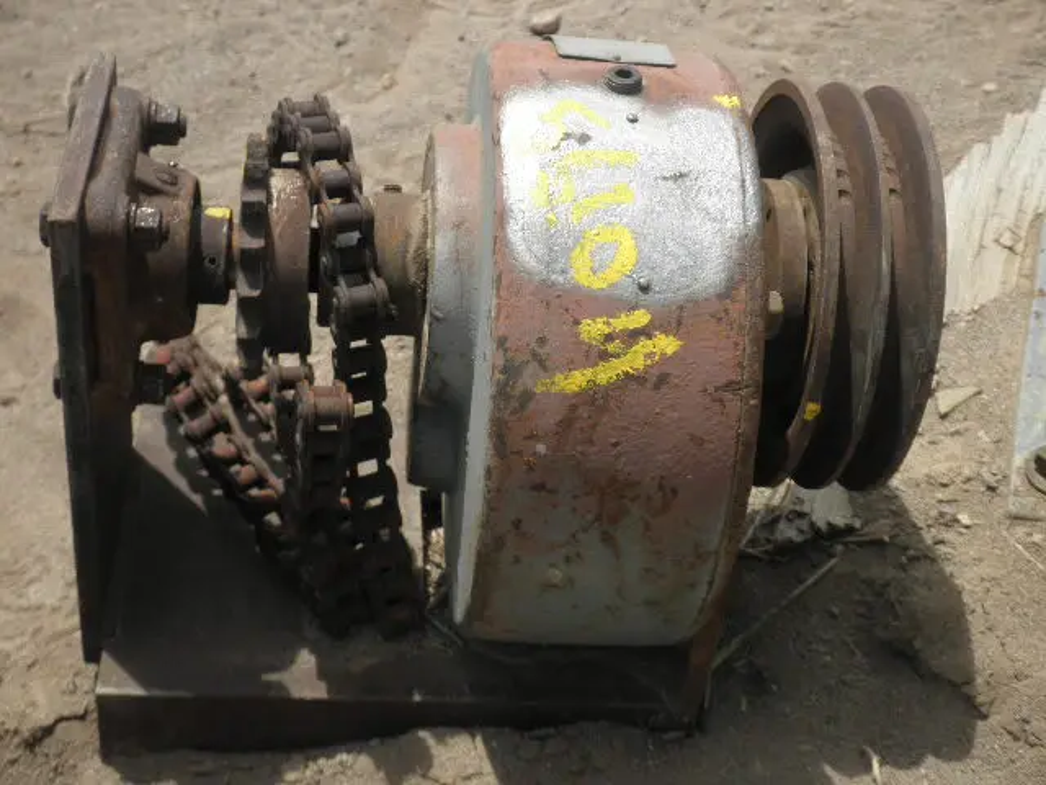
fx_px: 1783
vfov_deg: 24.8
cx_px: 523
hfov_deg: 32.7
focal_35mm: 59
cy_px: 392
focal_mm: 10.5
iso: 64
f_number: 3.8
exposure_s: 1/640
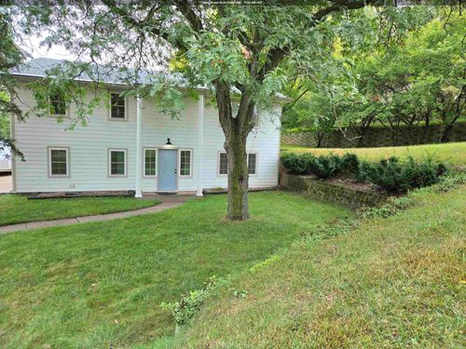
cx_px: 233
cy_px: 174
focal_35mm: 23
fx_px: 310
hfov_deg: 73.9
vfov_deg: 58.9
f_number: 1.8
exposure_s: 1/182
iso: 40
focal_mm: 5.4
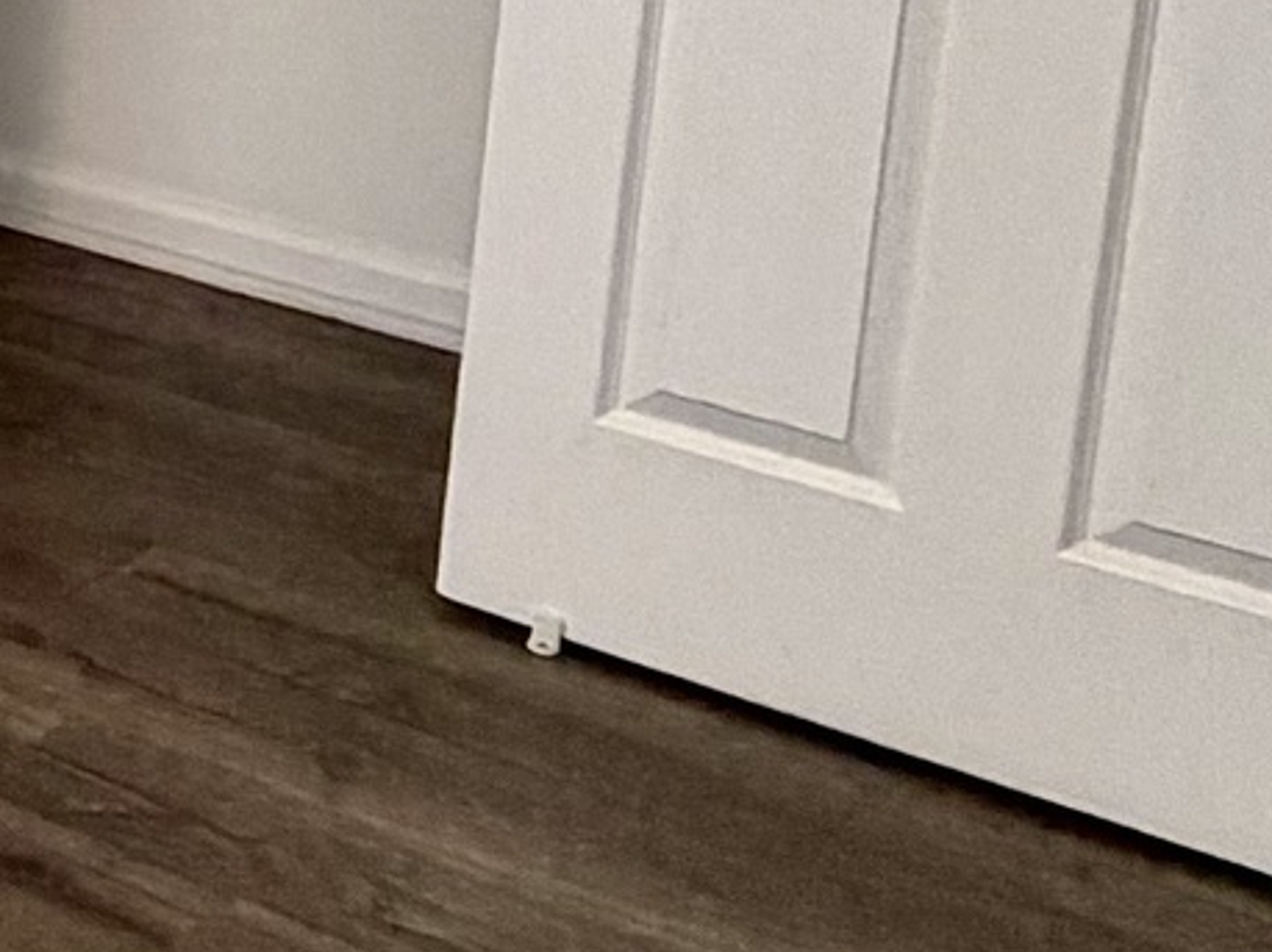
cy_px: -430
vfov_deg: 14.7
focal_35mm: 94
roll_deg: +0.3
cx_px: -1666
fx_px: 3452
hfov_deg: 14.6
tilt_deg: -10.2
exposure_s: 1/120
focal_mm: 2.22
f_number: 2.2
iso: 250
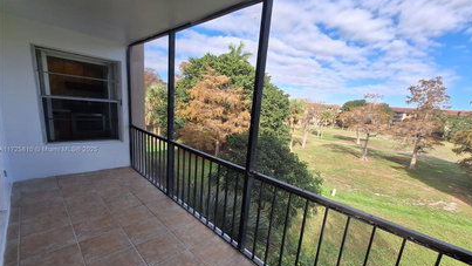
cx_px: 248
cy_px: 150
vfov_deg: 70.3
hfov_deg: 102.9
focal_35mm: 15
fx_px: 188
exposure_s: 1/627
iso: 40
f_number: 2.2
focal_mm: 1.74
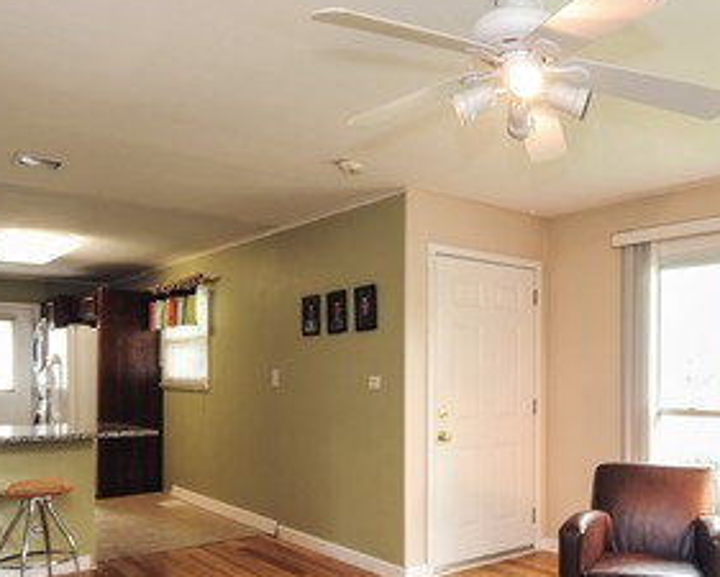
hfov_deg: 53.1
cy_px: 367
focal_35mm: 32
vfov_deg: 45.4
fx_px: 682
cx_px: 541
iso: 200
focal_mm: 15
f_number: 8
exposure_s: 1/2
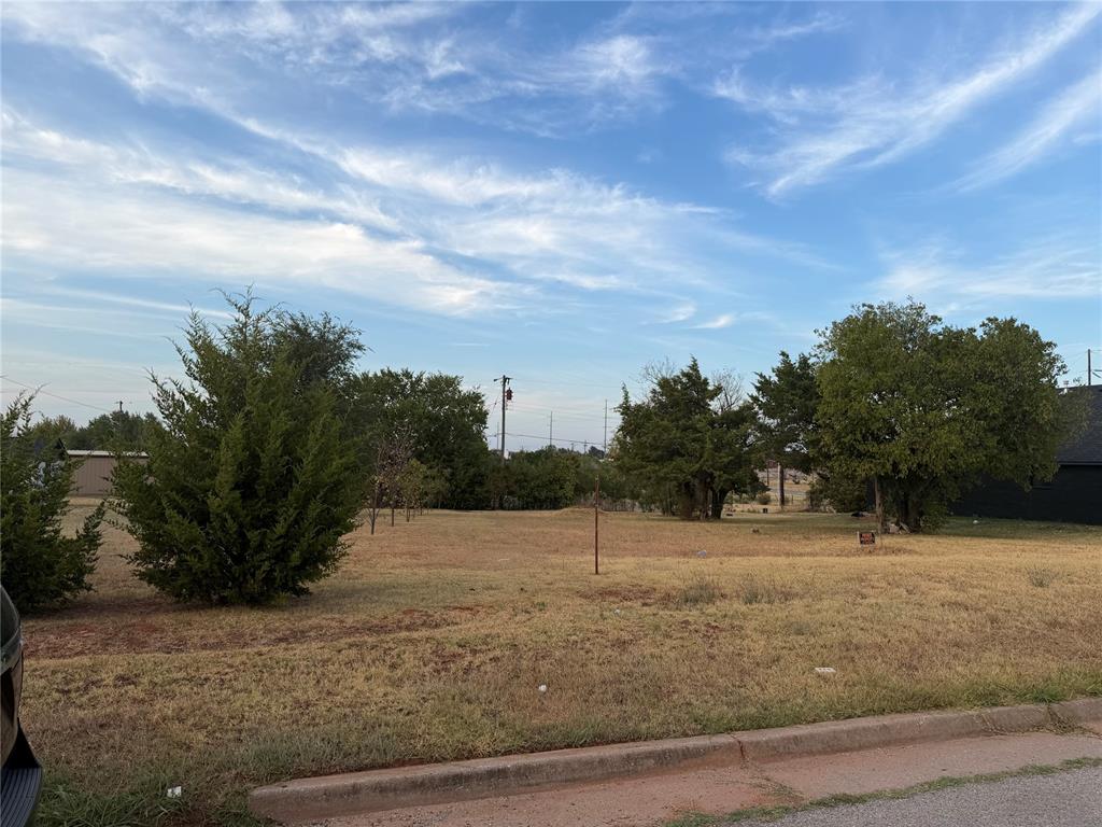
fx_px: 764
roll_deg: -1.4
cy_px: 414
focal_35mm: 24
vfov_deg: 56.8
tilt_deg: +4.6
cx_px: 551
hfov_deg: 71.6
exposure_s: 1/1156
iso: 80
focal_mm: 6.76
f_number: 1.78
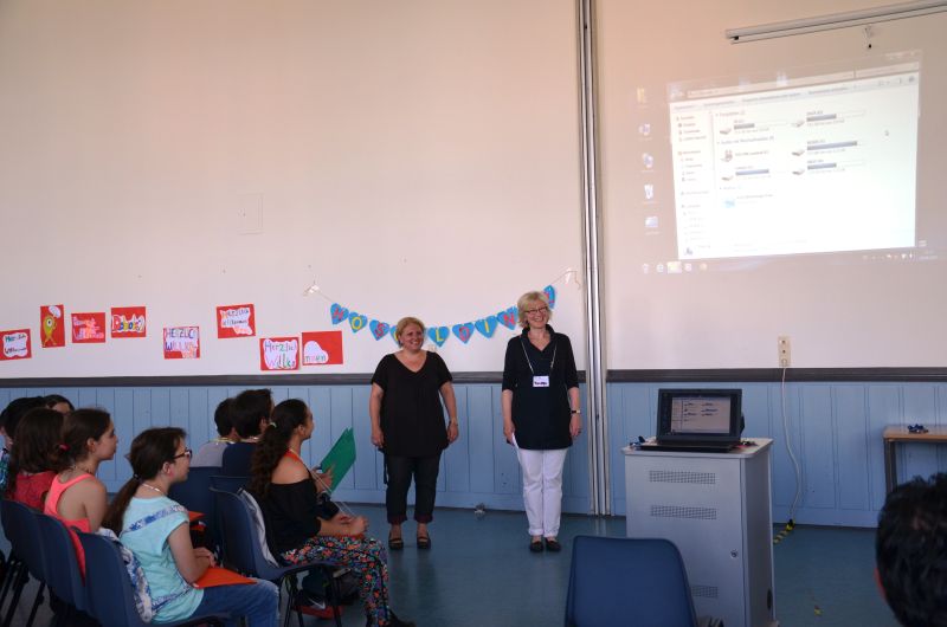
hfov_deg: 49.6
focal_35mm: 39
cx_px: 474
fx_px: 1024
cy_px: 314
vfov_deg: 34.1
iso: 400
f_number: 5
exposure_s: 1/100
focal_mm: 26
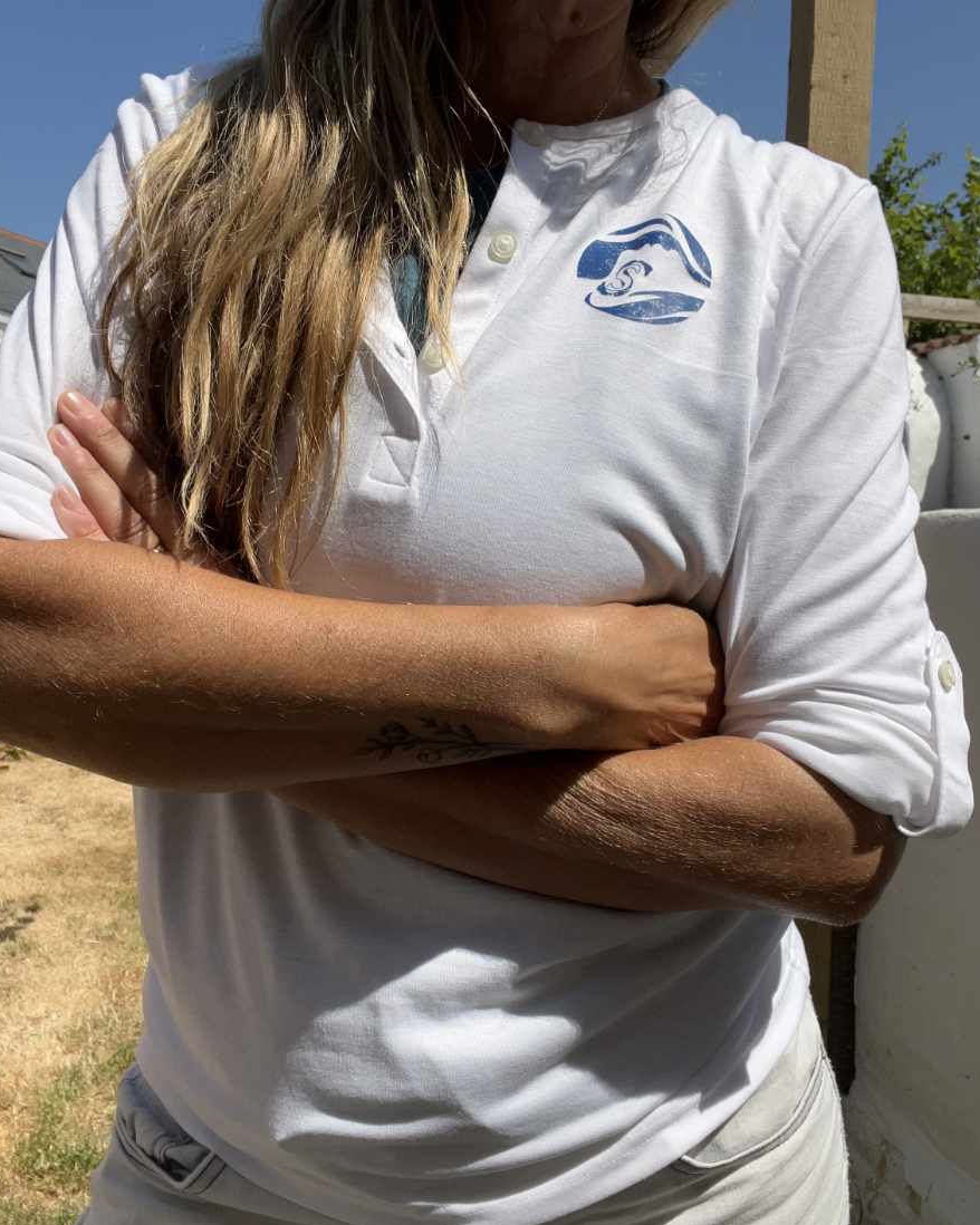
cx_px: 494
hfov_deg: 45.8
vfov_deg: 55.6
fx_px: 1160
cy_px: 652
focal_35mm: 32
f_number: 2.2
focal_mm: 2.7
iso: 32
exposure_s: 1/2242
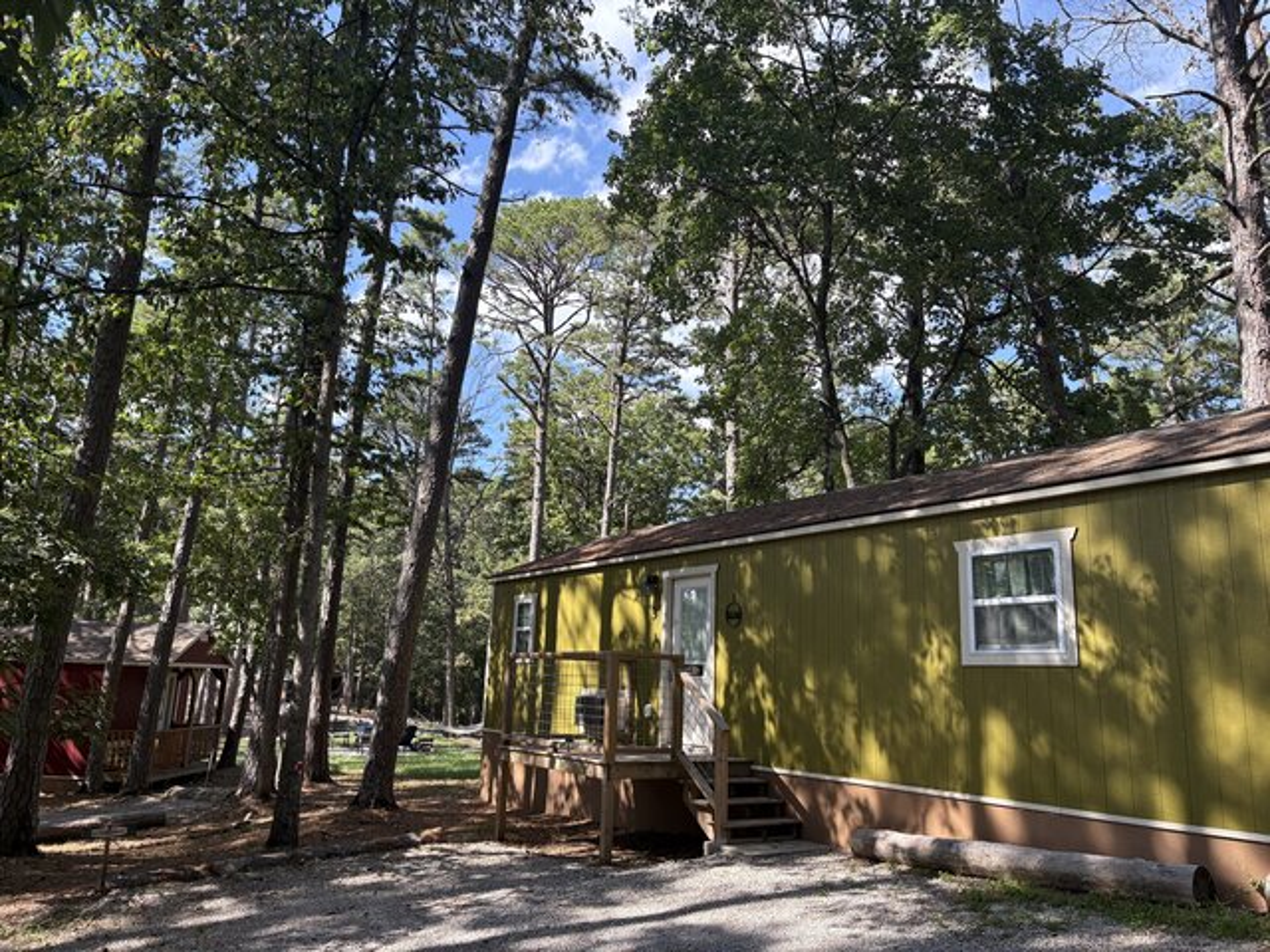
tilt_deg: +13.0
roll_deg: -2.1
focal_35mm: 26
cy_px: 476
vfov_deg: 53.1
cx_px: 635
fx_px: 954
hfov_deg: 67.3
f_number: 1.6
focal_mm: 5.96
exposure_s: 1/687
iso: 64
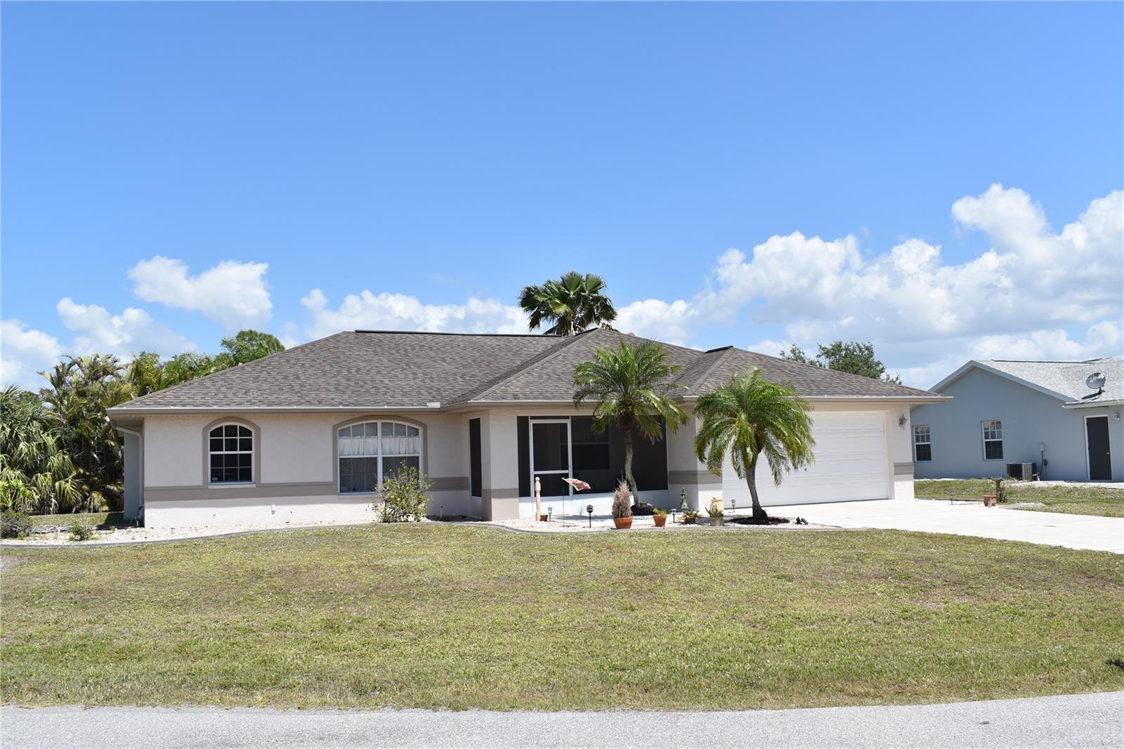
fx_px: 983
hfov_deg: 59.5
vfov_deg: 41.7
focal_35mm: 32
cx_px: 562
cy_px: 374
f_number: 11
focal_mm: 21
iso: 200
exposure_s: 1/500
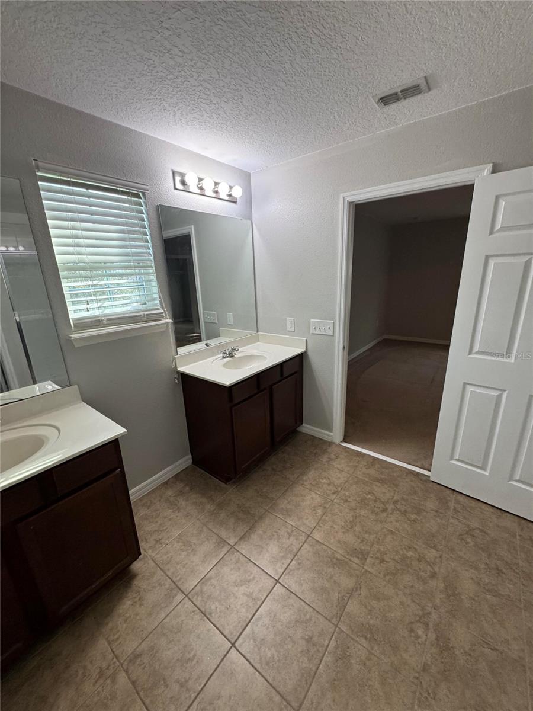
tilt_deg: -14.9
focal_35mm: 14
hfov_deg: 85.7
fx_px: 287
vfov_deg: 102.1
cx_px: 266
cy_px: 356
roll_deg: +2.2
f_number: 2.2
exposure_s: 1/120
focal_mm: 2.22
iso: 250
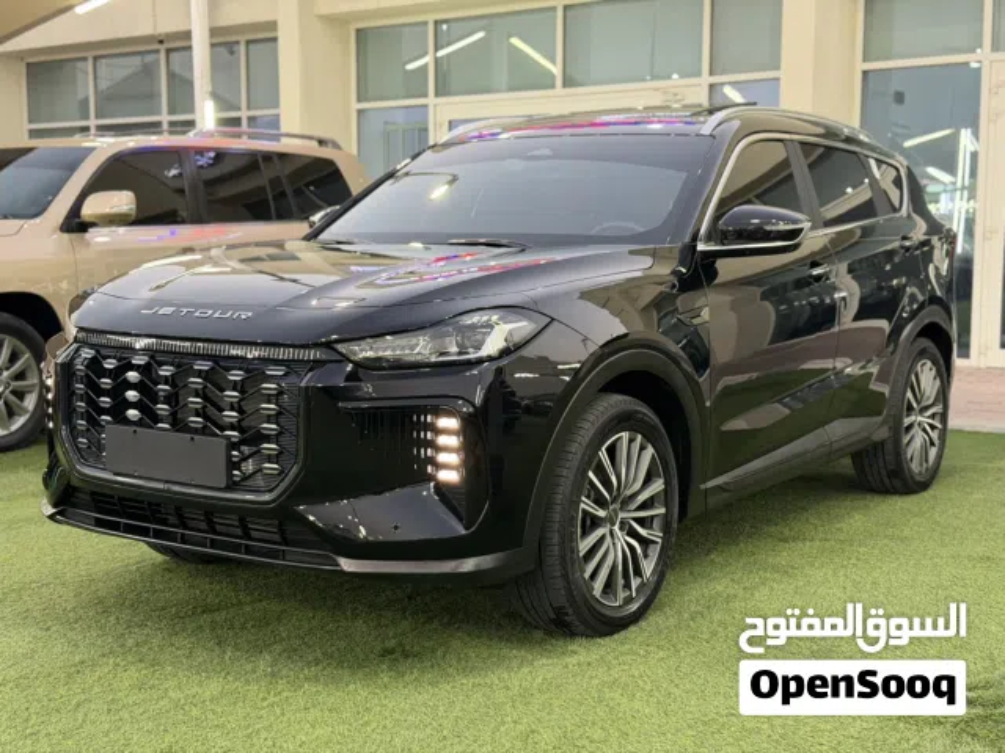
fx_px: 1394
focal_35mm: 48
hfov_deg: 39.7
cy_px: 376
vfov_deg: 30.3
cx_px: 502
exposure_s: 1/50
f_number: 1.78
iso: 160
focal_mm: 6.76
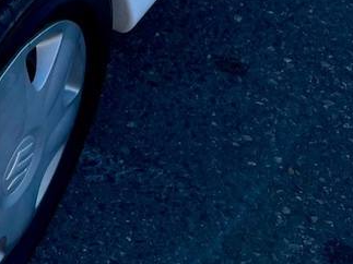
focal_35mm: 99
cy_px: -146
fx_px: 1009
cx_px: -266
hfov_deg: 16.8
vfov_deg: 13.9
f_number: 1.6
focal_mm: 5.1
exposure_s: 1/1493
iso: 32
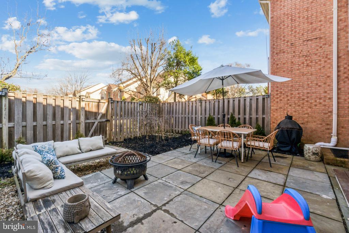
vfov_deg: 77.3
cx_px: 174
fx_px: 145
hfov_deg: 100.4
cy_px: 116
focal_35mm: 15
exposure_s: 1/13
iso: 100
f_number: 22
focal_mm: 10
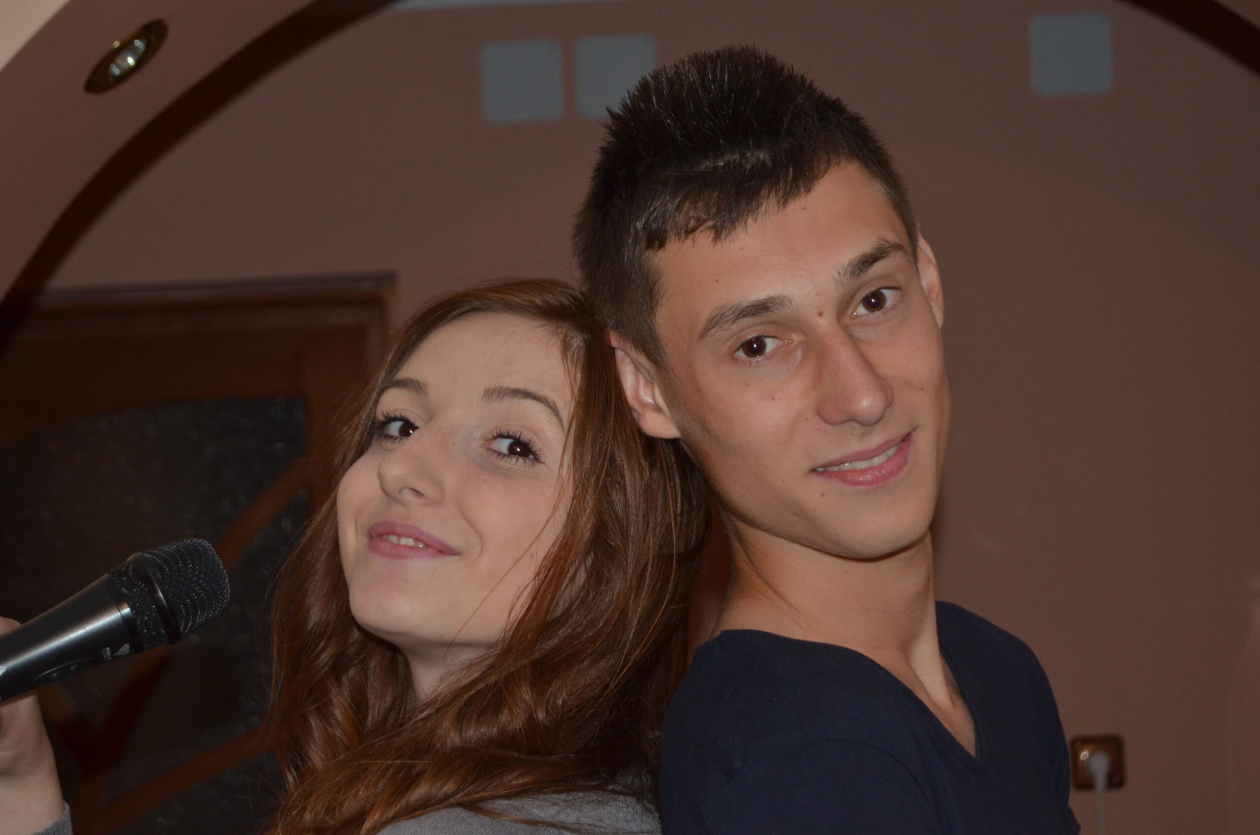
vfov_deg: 16.5
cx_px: 630
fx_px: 2882
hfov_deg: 24.7
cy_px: 418
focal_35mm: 82
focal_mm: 55
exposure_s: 1/60
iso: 800
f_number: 5.6
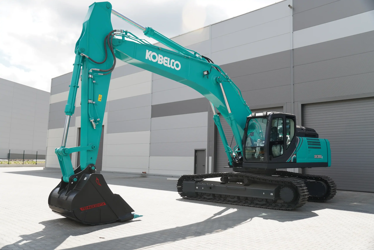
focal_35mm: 33
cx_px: 187
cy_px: 125
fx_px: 343
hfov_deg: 57.2
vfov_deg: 40.0
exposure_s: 1/250
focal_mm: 22
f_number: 3.5
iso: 100
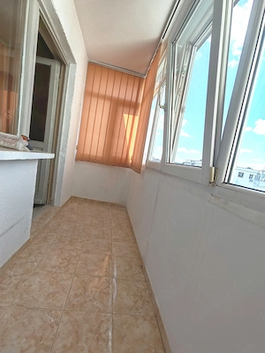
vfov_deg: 94.5
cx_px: 132
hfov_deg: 78.1
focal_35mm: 16
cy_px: 176
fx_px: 163
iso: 50
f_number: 2.2
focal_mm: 1.96
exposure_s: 1/540
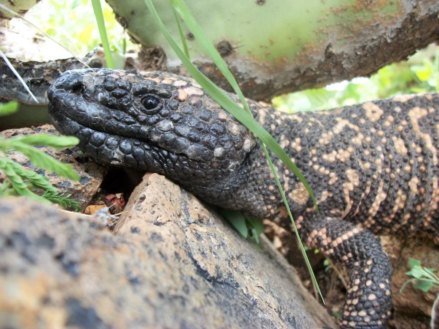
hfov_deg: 56.8
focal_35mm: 32
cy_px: 164
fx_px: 406
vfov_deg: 44.2
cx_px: 220
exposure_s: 1/100
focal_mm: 5.7
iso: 80
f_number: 2.9
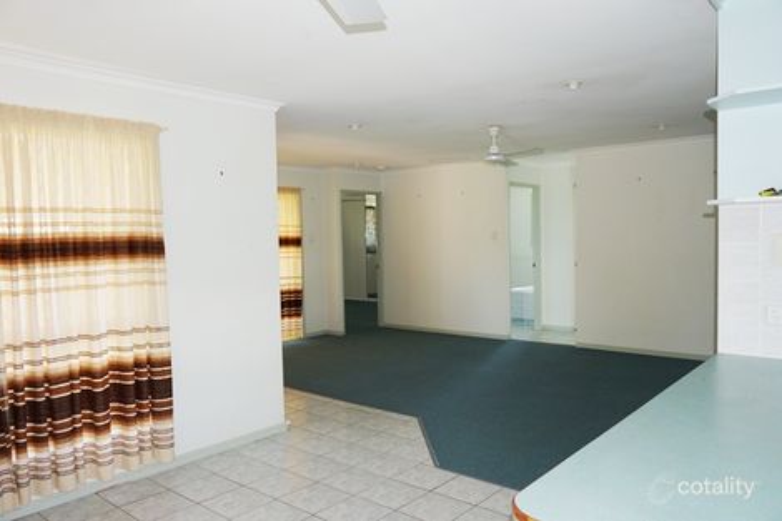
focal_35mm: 27
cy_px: 260
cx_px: 391
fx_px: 586
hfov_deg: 67.4
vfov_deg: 47.9
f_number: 4
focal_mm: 18
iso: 250
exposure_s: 1/60
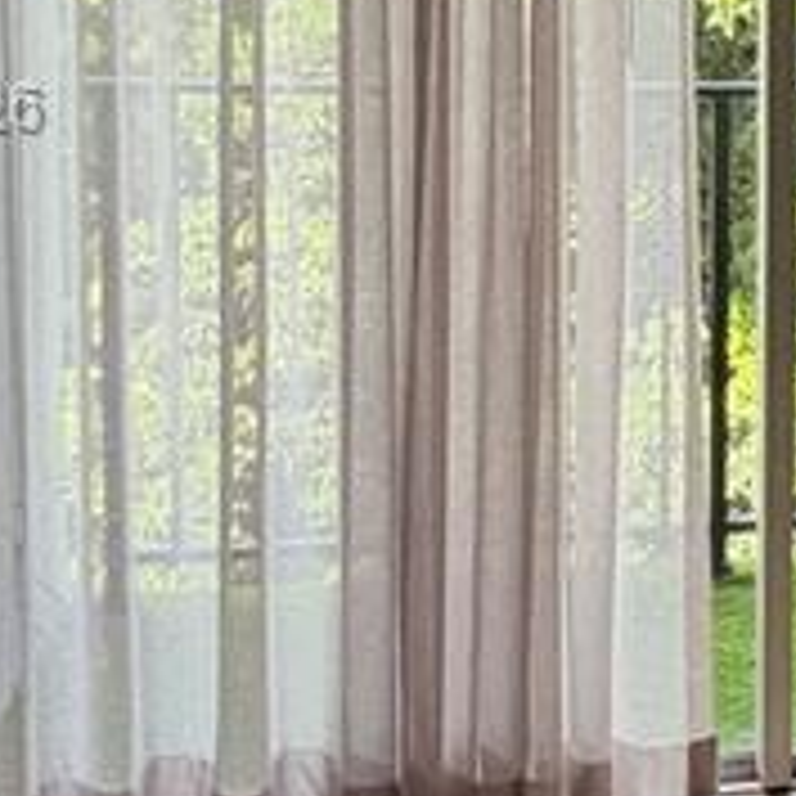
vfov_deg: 20.3
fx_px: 2185
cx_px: 1232
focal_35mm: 84
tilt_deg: -3.3
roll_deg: -1.8
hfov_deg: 18.1
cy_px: 112
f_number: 2.2
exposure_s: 1/147
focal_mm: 2.22
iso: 64
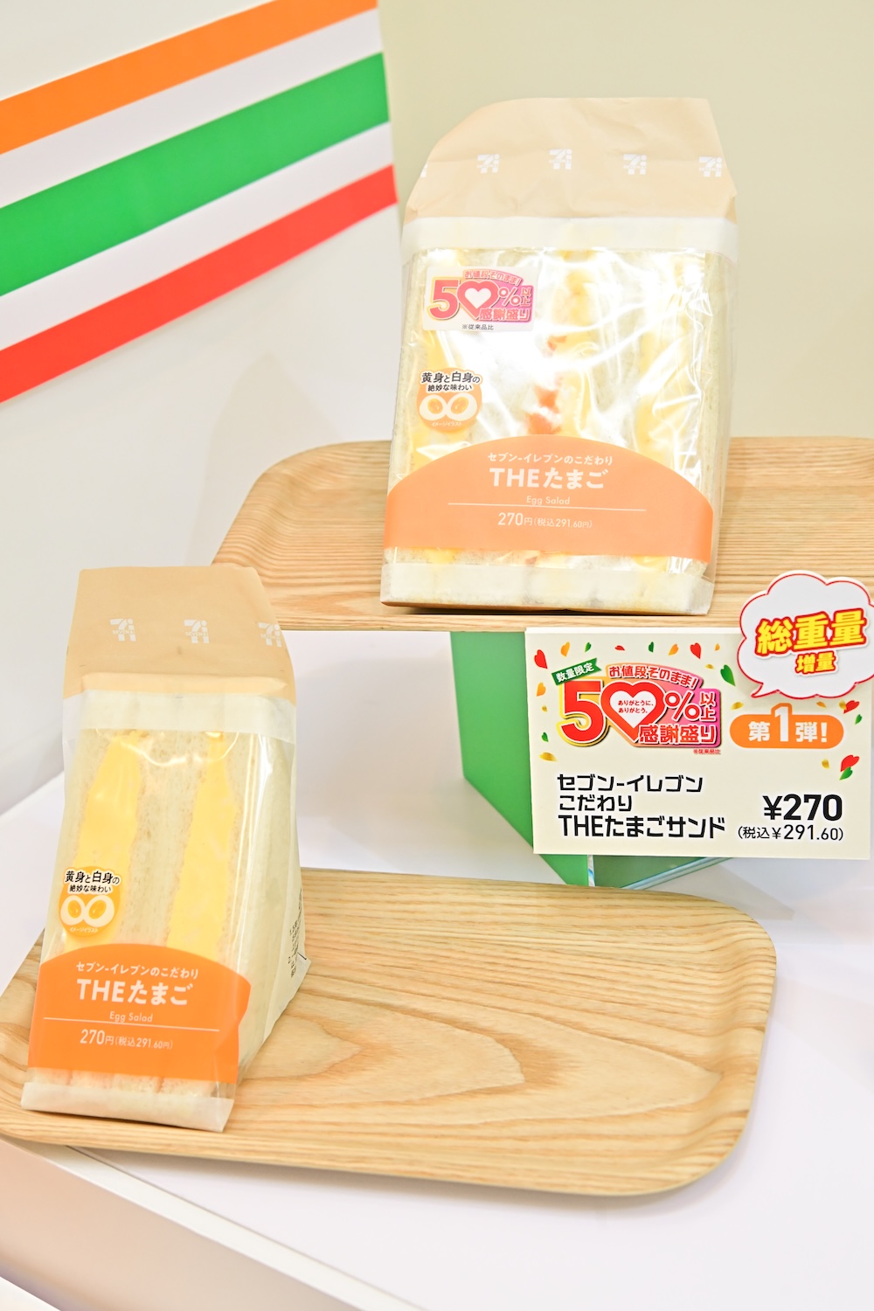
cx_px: 437
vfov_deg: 33.4
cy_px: 656
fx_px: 2185
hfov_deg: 22.6
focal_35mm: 60
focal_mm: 60
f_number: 7.1
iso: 4000
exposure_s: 1/200
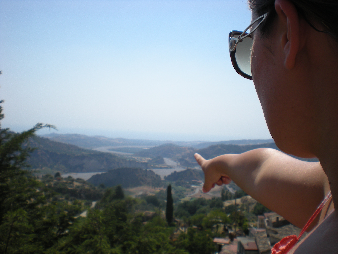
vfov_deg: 37.7
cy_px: 127
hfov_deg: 49.0
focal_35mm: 38
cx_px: 169
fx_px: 371
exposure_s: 1/790
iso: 64
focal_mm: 6.3
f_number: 4.6
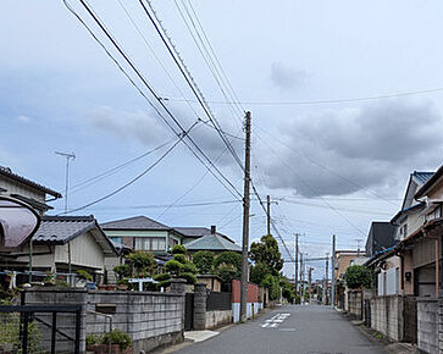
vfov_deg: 36.5
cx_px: 317
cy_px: 264
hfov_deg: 44.7
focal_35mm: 40
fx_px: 524
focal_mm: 4.53
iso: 30
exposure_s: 1/2262
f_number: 1.7
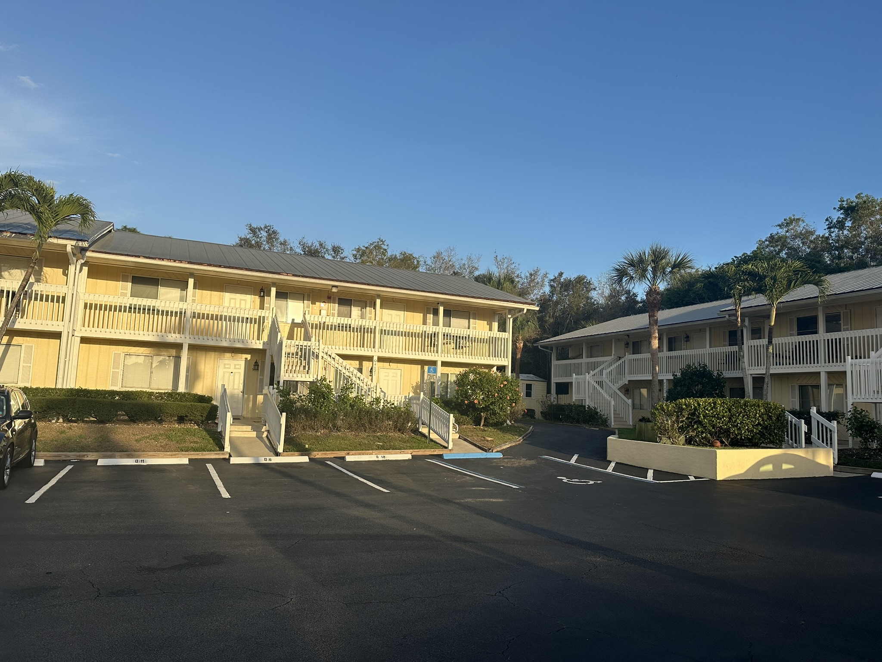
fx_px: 612
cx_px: 441
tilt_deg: +6.9
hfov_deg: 71.6
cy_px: 331
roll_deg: -2.0
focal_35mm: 24
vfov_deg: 56.8
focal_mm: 6.86
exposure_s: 1/2967
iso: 80
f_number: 1.78
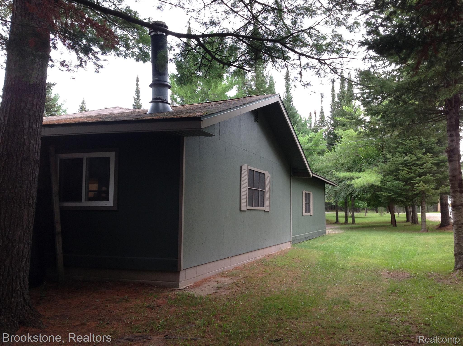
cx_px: 232
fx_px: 467
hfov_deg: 52.7
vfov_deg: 40.6
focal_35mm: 35
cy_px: 173
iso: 80
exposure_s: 1/120
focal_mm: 4.28
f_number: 2.4
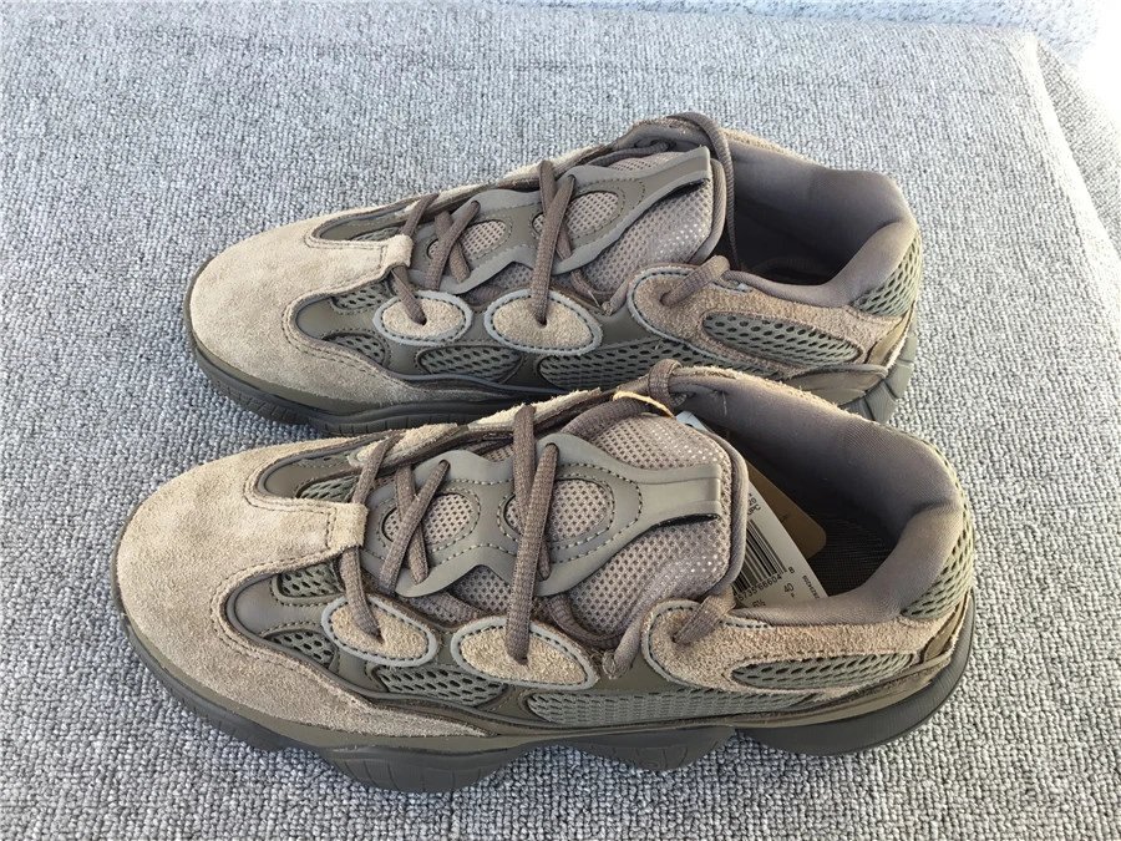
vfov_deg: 45.4
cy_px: 420
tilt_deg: -57.5
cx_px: 560
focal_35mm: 31
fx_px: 1004
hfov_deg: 58.4
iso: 25
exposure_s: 1/100
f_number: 2.4
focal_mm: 3.3
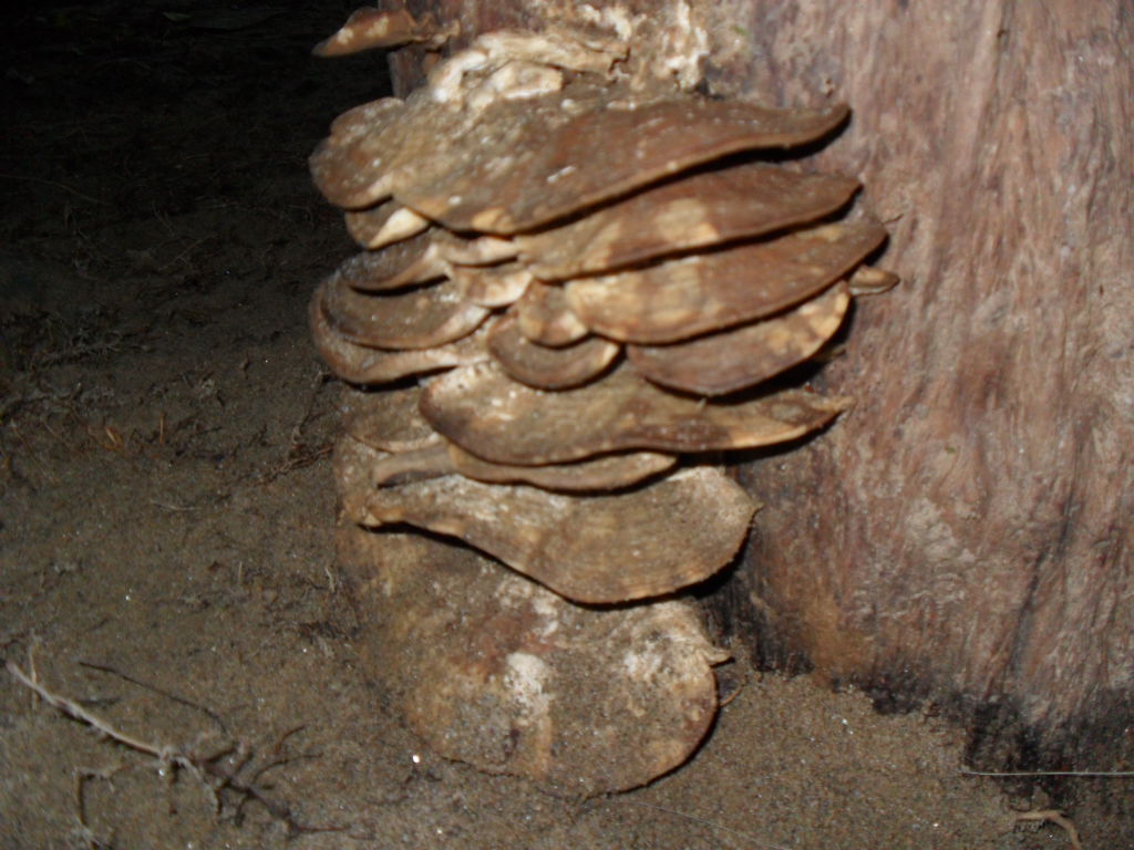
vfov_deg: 40.7
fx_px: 1147
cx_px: 567
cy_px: 425
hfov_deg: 52.6
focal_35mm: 35
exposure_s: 1/45
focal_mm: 6.3
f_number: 3
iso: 200
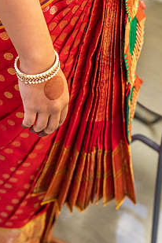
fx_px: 688
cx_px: 51
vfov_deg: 19.9
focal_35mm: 102
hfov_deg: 13.4
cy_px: 169
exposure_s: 1/200
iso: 6400
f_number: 4.5
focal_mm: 70
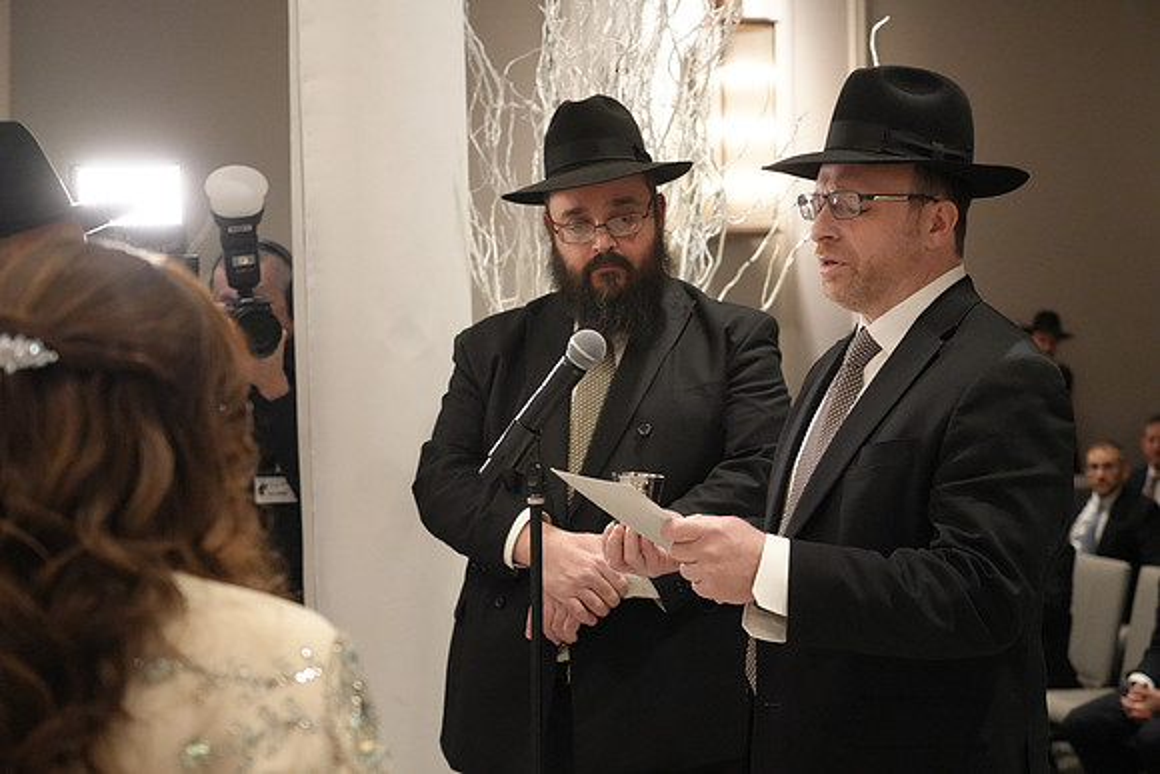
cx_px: 580
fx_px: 1773
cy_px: 387
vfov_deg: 24.6
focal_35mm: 55
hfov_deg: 36.2
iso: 8000
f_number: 4
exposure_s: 1/80
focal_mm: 55
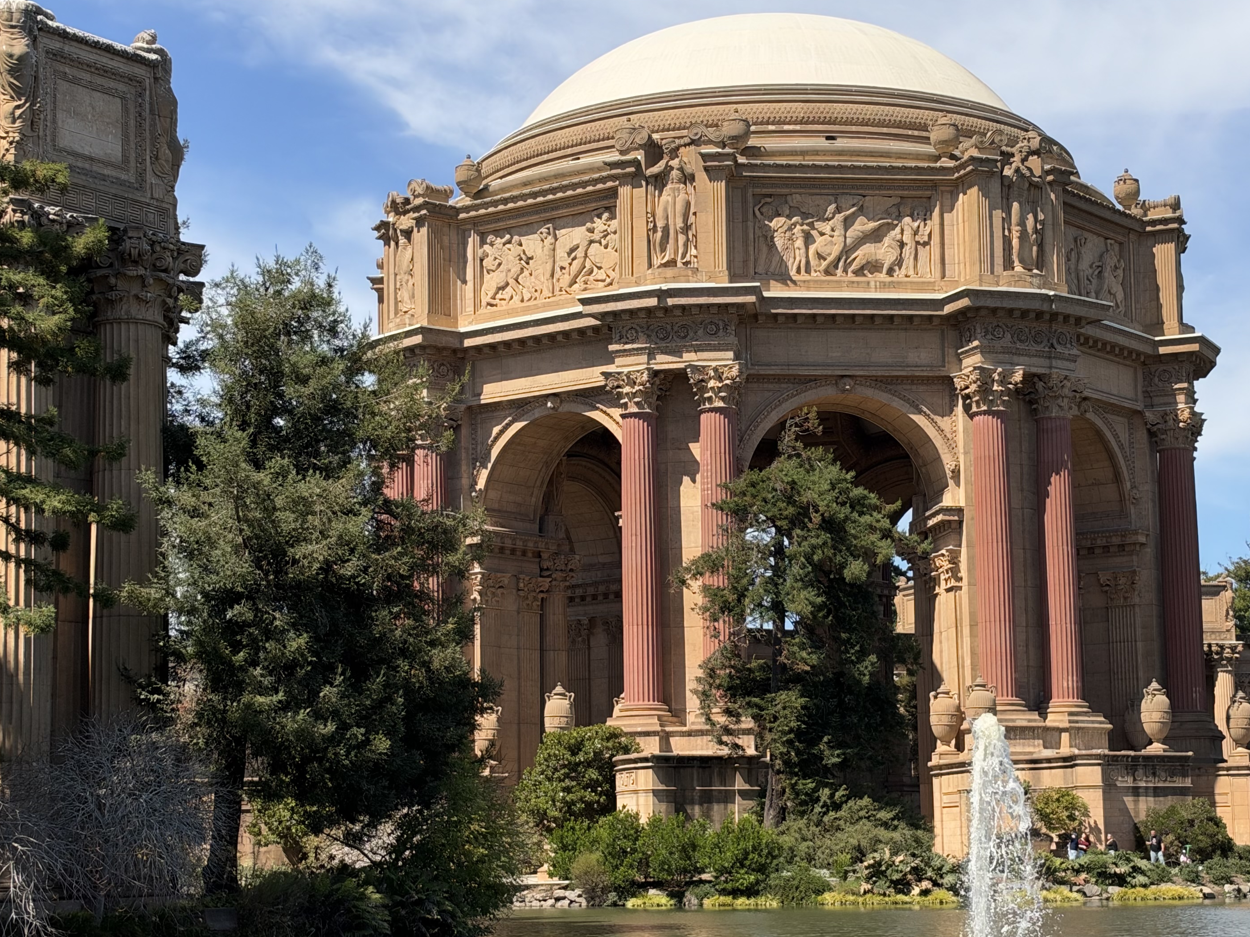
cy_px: 517
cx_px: 714
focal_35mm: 69
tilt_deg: +7.4
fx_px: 2492
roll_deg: +0.8
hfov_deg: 28.1
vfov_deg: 21.3
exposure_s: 1/3145
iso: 64
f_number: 1.8
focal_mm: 6.93
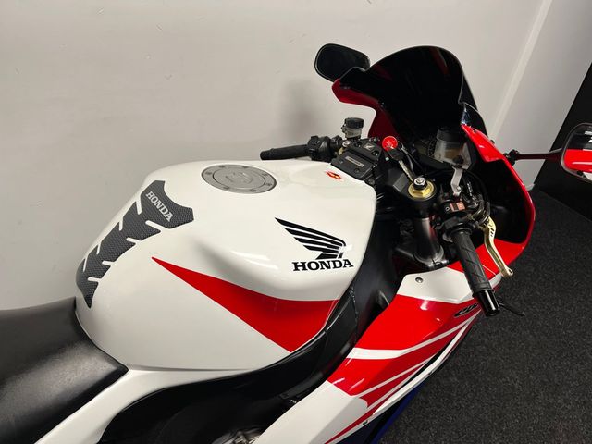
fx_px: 445
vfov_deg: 53.1
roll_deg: -7.1
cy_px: 222
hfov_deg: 67.3
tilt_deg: -36.9
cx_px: 296
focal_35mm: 26
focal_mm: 5.1
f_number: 1.6
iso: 100
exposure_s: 1/100
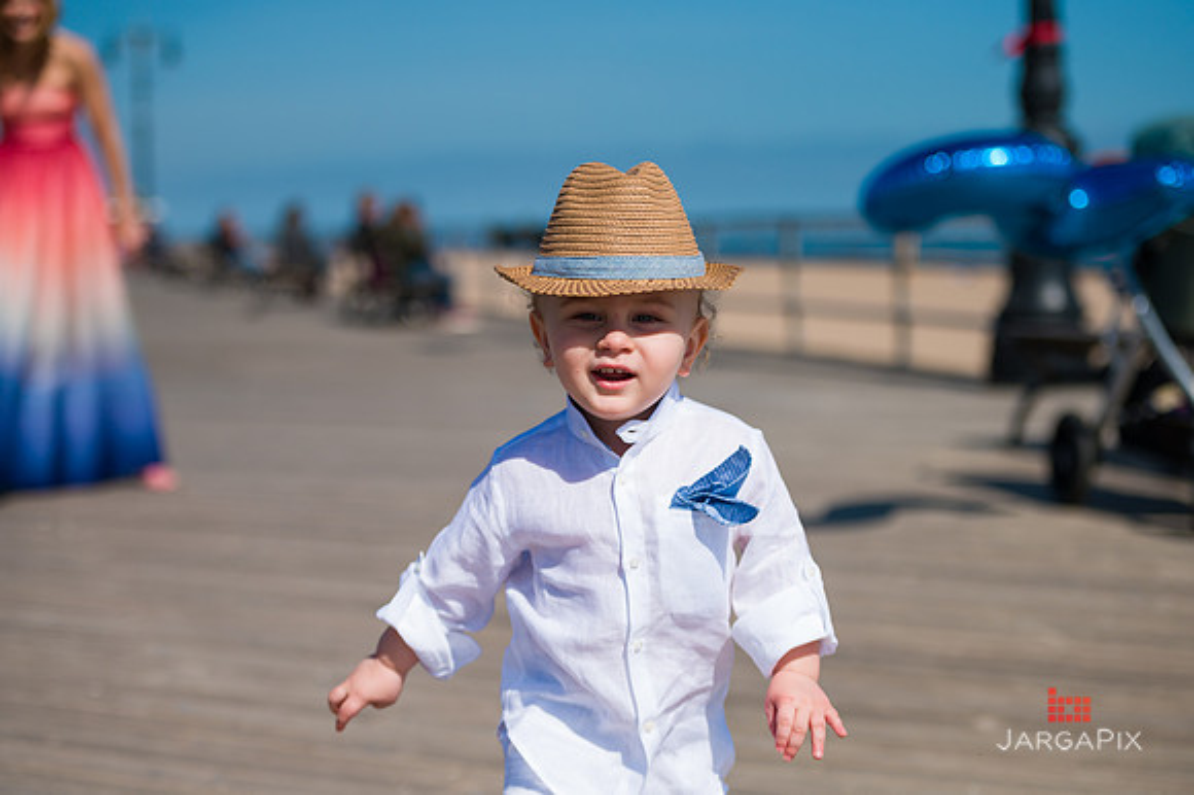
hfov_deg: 28.9
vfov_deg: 19.4
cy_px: 398
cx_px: 597
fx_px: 2320
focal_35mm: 70
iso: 200
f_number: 3.2
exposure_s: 1/8000
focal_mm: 70
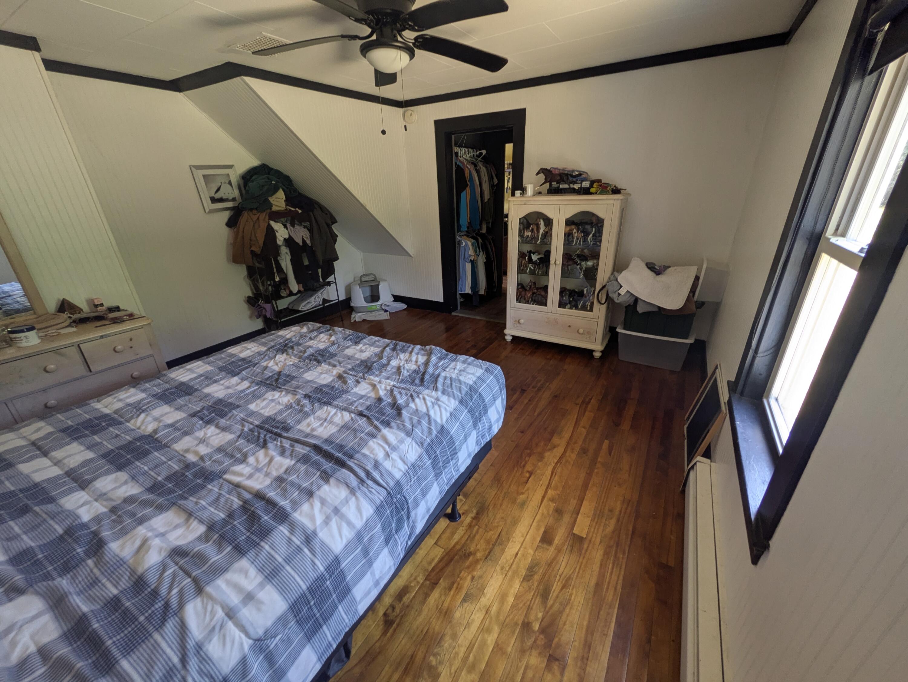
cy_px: 341
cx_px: 454
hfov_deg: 102.0
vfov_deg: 85.7
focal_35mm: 14
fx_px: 367
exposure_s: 1/24
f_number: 2.2
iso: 48
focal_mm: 1.83
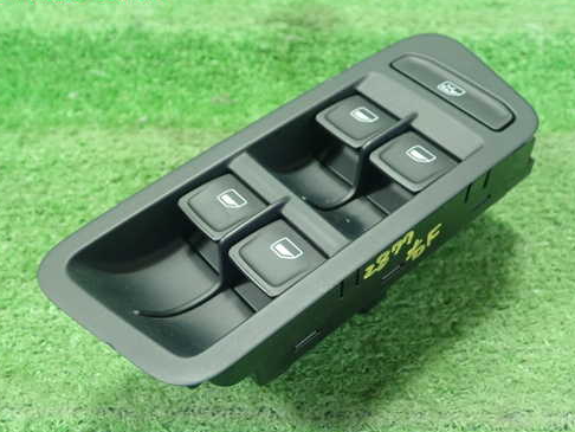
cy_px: 243
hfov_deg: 50.1
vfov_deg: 38.6
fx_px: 615
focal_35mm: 37
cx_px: 301
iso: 640
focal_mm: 5.5
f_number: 2.3
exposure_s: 1/125
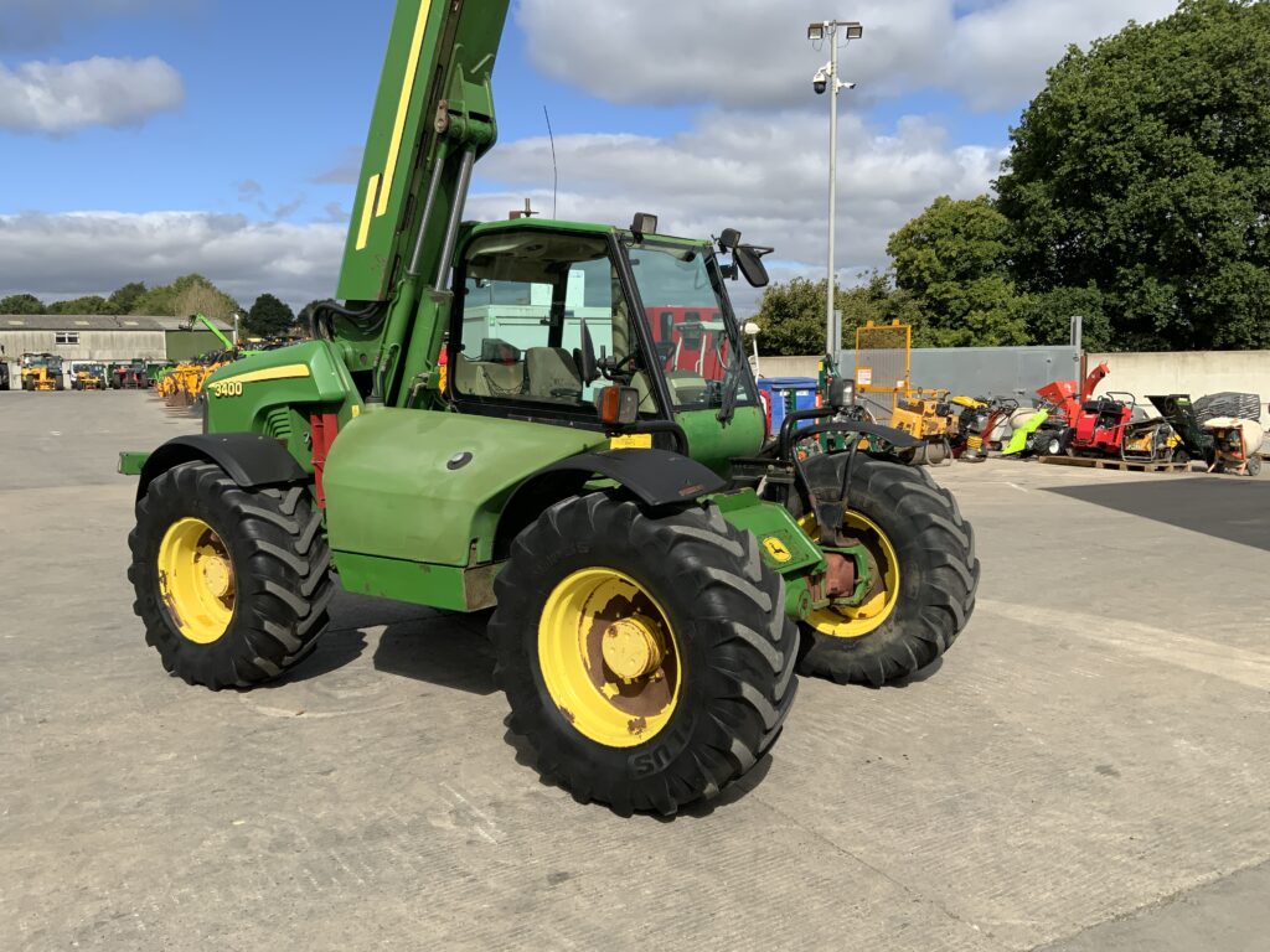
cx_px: 635
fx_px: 1064
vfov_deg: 48.2
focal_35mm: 29
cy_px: 476
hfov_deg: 61.7
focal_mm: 3
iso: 16
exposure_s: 1/2427
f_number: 1.8
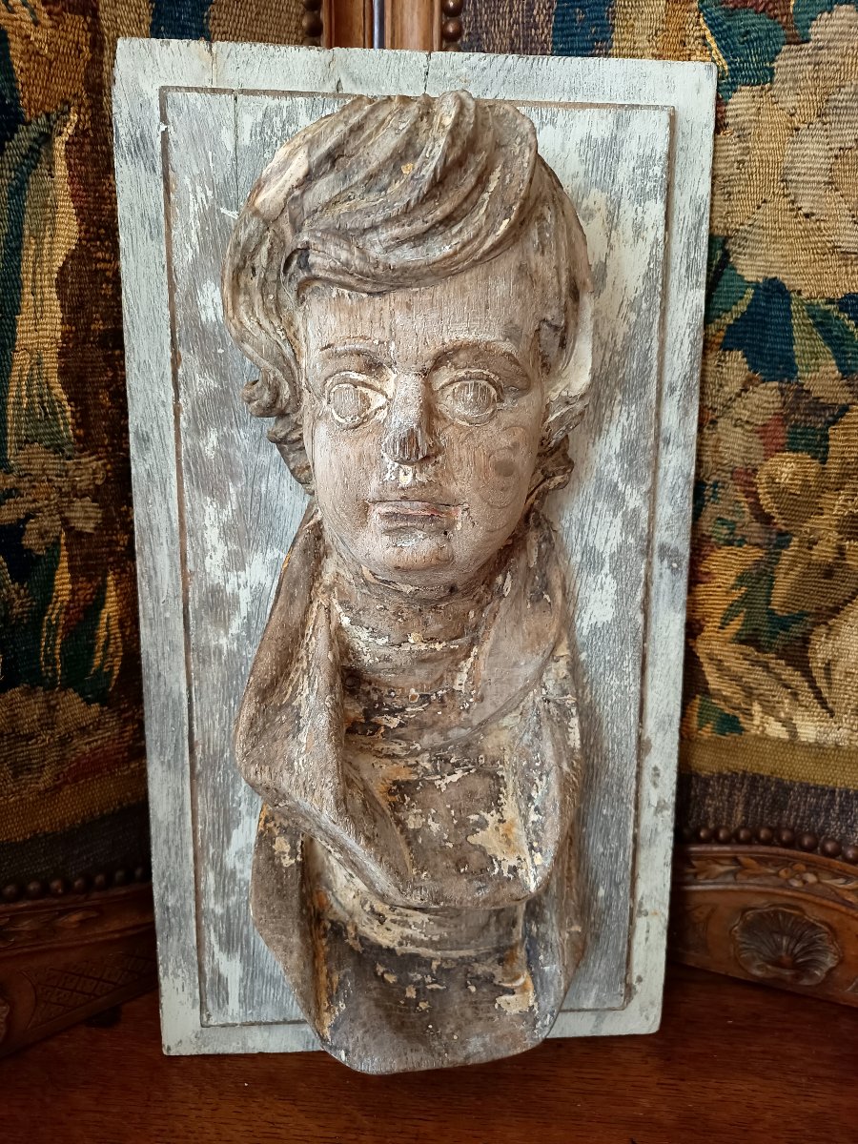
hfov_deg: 56.8
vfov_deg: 71.6
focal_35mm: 24
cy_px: 572
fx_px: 793
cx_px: 429
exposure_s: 1/25
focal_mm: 5.24
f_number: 1.7
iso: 738
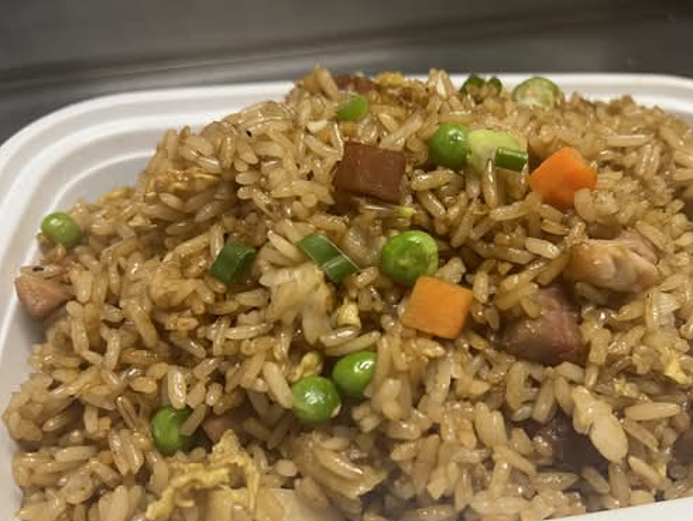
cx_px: 390
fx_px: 621
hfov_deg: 58.1
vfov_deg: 45.4
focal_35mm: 31
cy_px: 299
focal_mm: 5.1
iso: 250
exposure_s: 1/60
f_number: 1.6
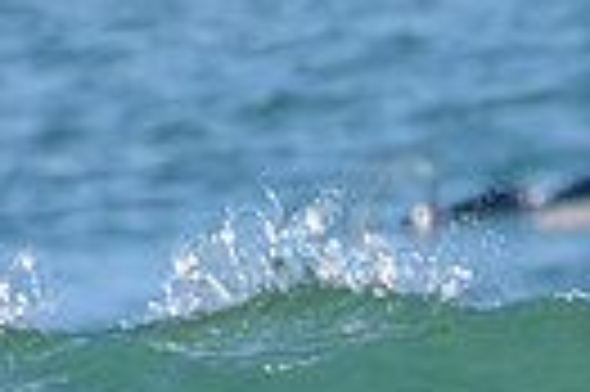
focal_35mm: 2714
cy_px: 466
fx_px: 44424
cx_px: 1277
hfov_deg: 0.8
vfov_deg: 0.5
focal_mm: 500
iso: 160
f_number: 5.6
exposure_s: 1/2000
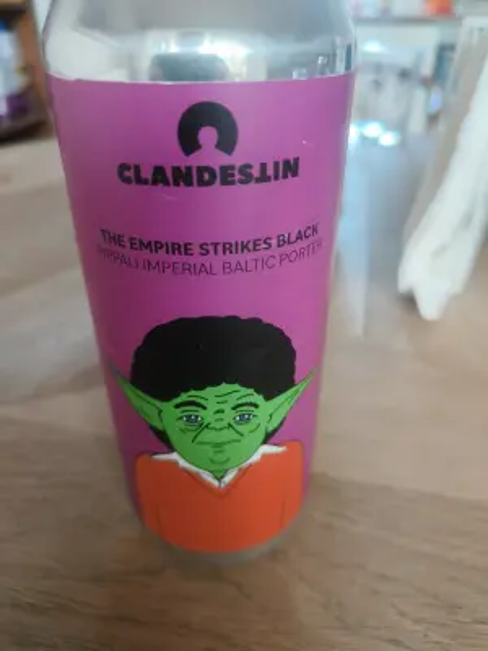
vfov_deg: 71.6
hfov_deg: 56.8
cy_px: 326
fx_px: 451
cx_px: 244
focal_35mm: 24
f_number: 3.2
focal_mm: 5.59
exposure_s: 1/50
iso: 200
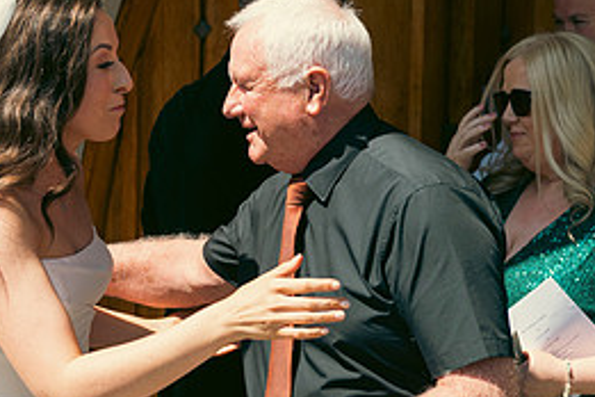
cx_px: 335
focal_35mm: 89
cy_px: 156
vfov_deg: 15.3
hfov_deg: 22.9
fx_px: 1471
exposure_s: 1/800
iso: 100
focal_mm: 40
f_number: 3.5
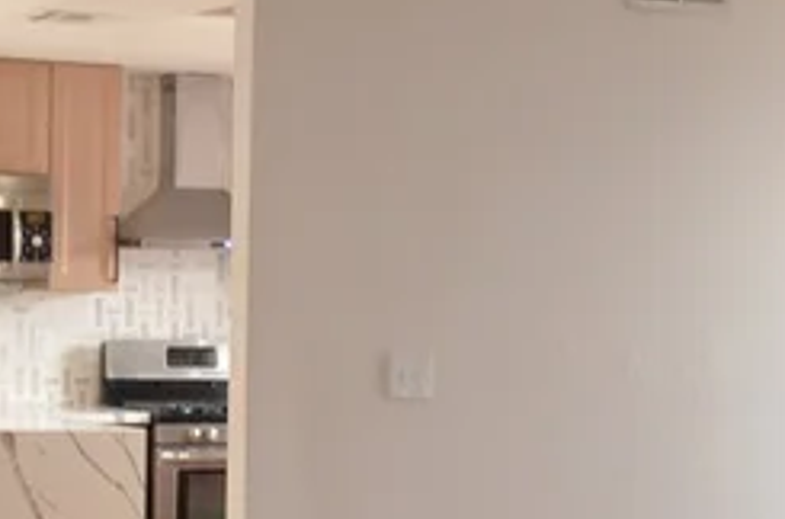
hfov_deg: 18.1
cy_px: 503
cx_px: 458
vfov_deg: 11.9
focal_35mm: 113
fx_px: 2458
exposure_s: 1/40
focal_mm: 18
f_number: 3.5
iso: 200
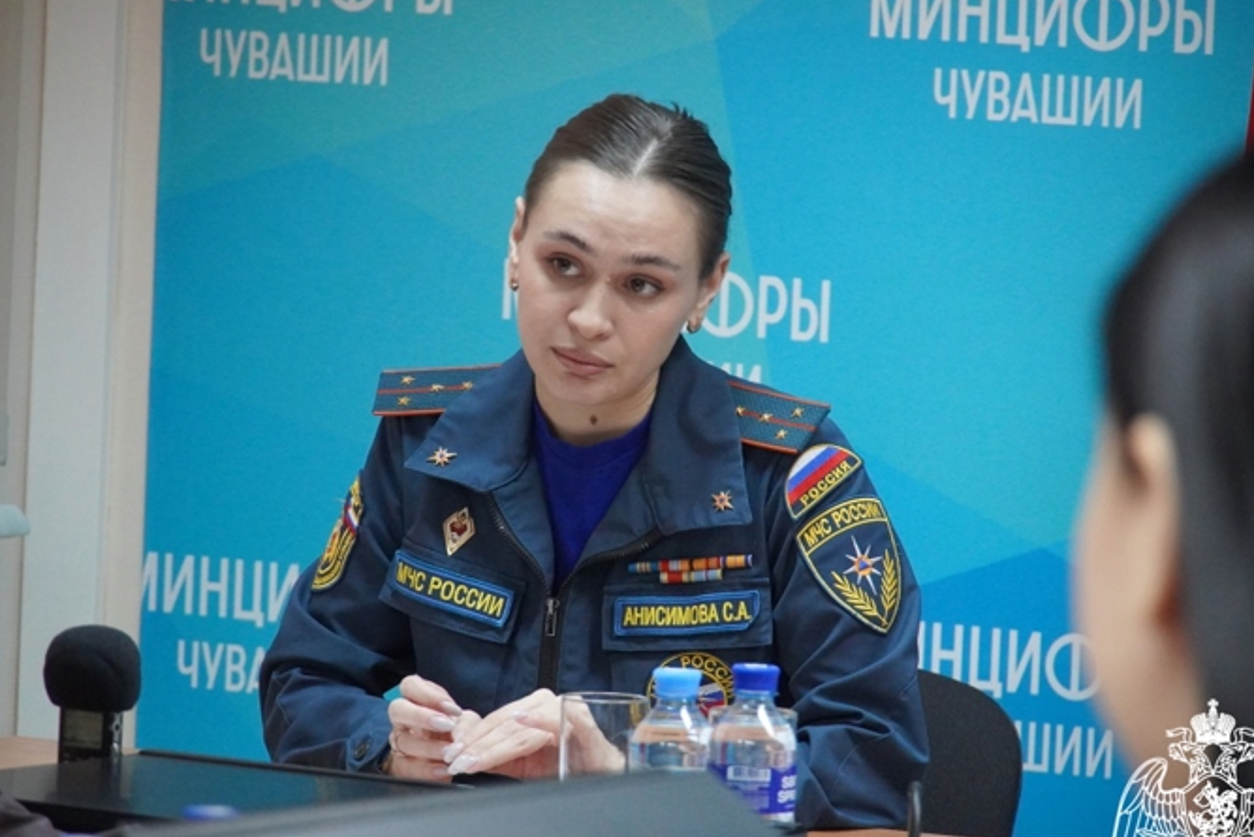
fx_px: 7928
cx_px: 638
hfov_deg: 9.0
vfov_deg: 6.0
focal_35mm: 228
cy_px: 457
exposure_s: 1/200
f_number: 5.6
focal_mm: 135
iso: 6400
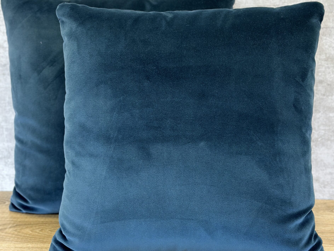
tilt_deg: -14.0
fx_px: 627
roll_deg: -0.1
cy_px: 128
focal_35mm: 65
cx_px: 167
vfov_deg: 22.6
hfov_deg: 29.8
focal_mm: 6.86
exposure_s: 1/60
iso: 100
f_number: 1.78
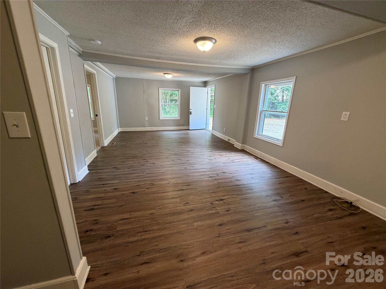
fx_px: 156
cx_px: 193
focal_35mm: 14
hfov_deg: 102.1
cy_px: 144
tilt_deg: -15.0
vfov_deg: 85.7
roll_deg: -1.1
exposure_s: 1/60
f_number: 2.2
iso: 250
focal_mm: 2.22
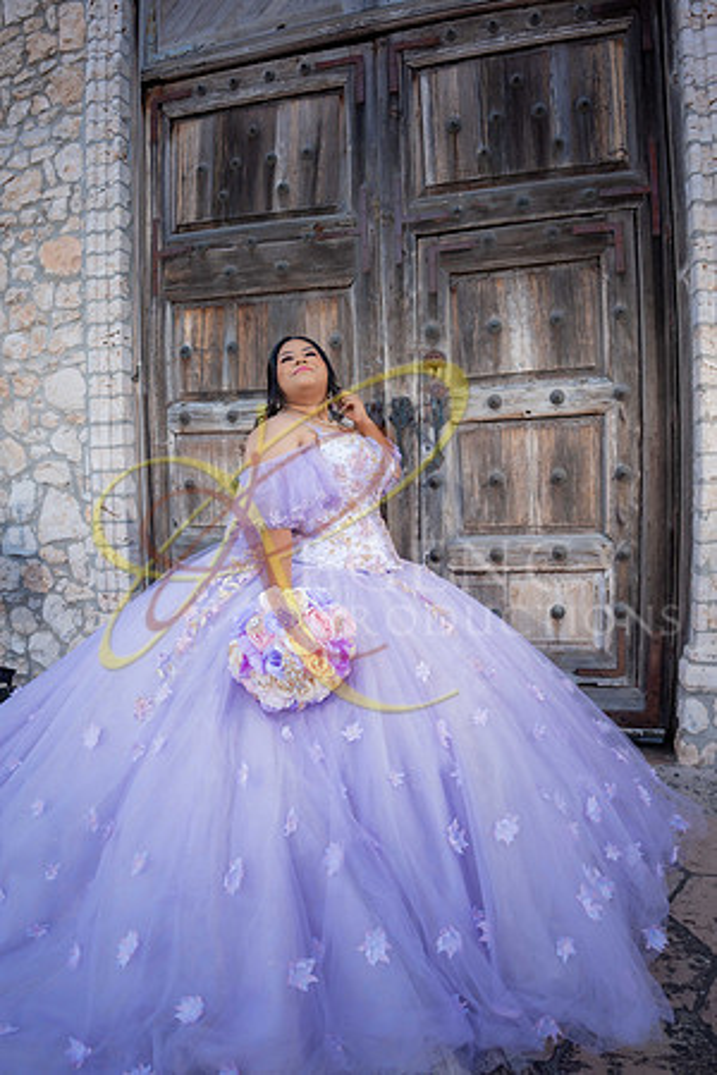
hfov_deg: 61.9
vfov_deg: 84.0
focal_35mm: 20
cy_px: 538
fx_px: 597
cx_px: 358
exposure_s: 1/500
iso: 125
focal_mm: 20
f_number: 2.8
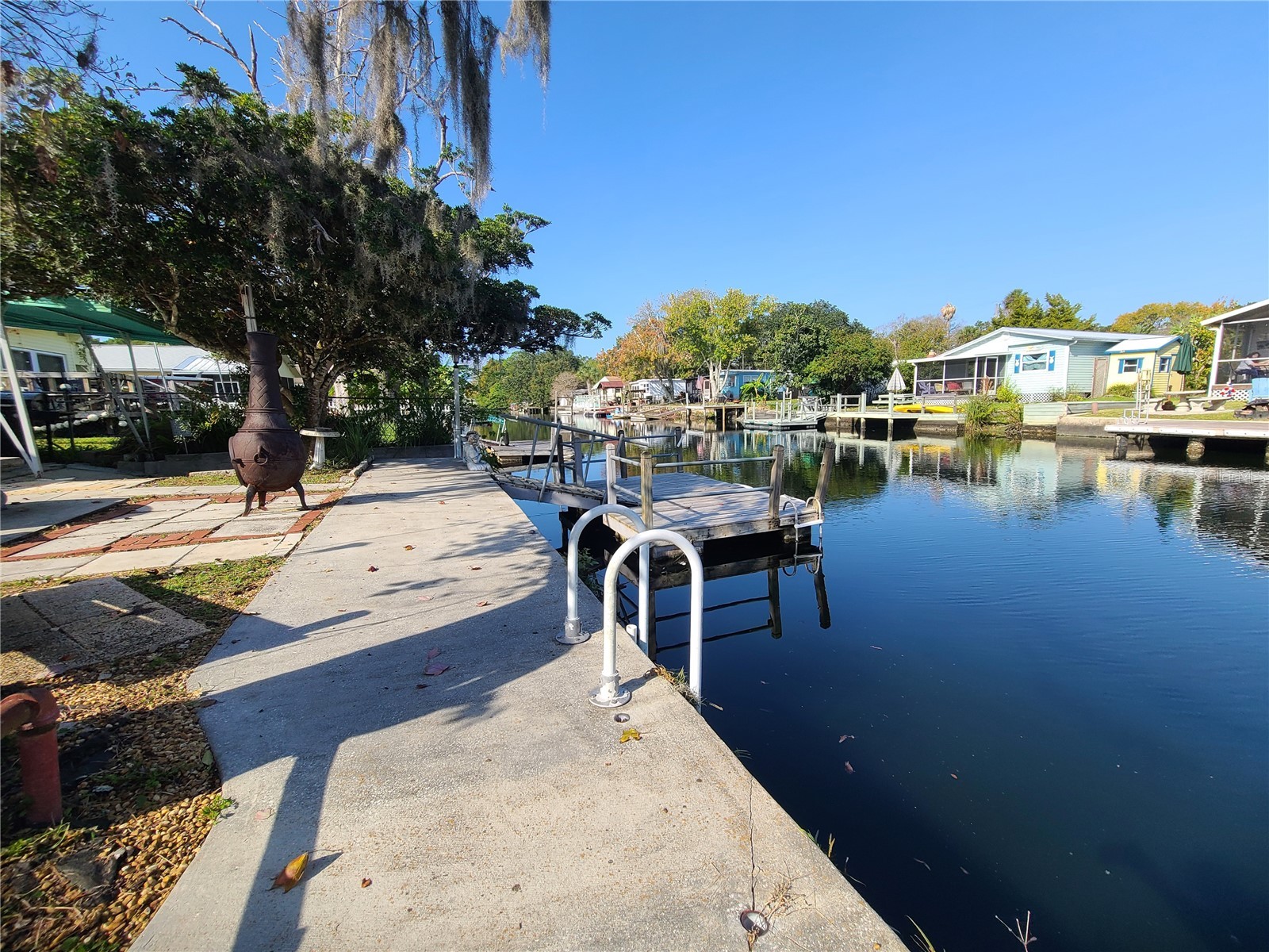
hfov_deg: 106.2
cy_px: 476
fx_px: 477
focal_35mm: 13
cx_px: 634
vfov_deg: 89.9
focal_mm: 2.2
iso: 50
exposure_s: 1/1053
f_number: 2.2
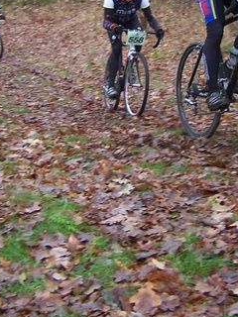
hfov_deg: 17.0
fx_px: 788
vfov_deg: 22.1
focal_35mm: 86
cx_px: 191
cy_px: 16
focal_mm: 6.3
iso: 140
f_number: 2.8
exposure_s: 1/125
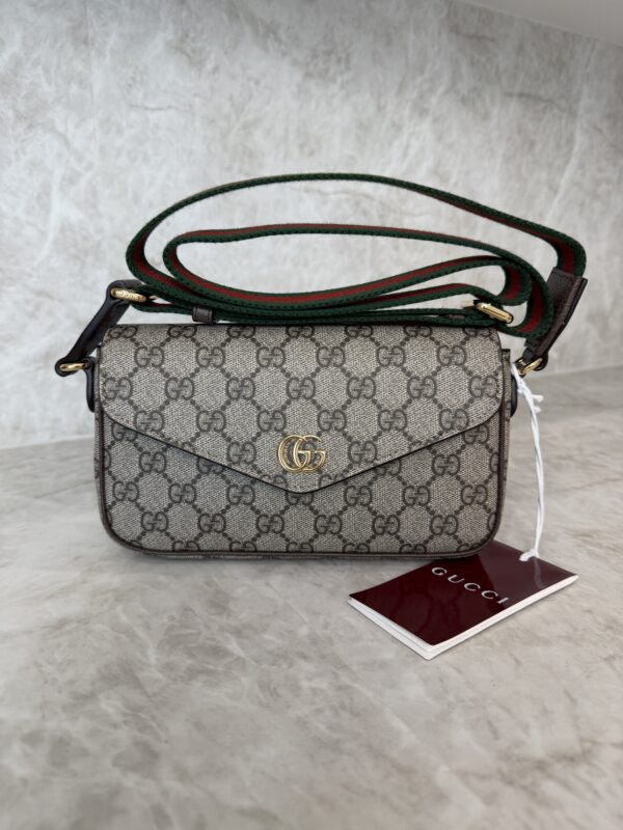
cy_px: 415
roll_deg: -0.5
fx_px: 576
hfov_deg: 56.8
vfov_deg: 71.6
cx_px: 312
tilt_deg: -14.4
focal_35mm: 24
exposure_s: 1/120
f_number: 1.78
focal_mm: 6.76
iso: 100
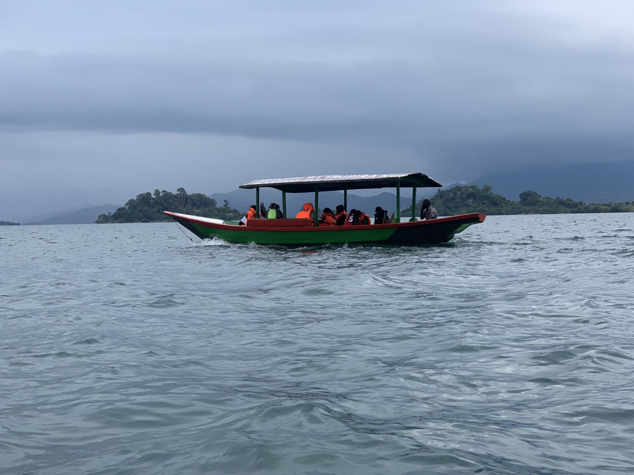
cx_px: 317
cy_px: 238
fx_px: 952
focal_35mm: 52
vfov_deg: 28.0
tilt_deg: -2.2
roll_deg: +2.9
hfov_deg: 36.8
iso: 16
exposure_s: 1/558
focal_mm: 6
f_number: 2.4
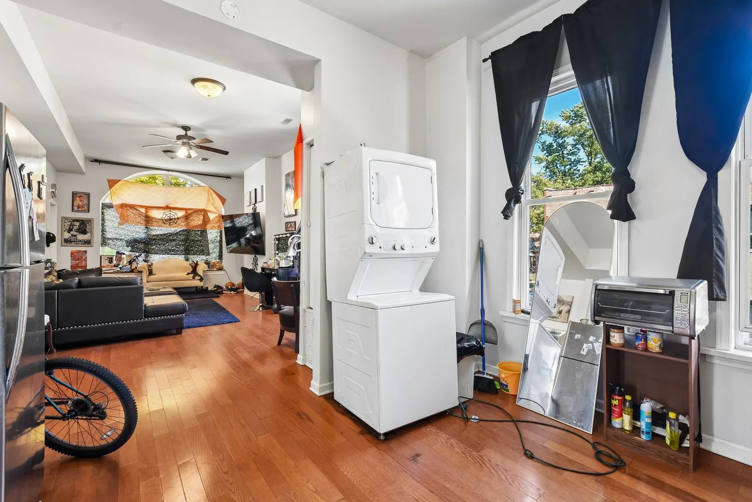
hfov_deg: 100.4
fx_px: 313
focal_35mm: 15
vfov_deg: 77.3
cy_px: 251
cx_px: 376
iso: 400
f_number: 8
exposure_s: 1/20
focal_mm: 10
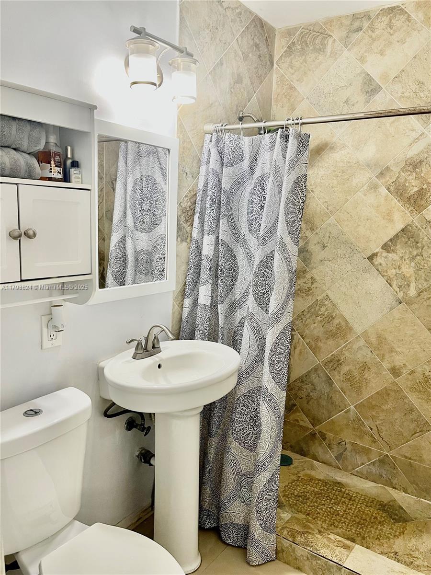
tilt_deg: -10.5
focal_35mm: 26
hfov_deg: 53.1
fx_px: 432
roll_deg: -2.4
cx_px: 216
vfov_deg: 67.3
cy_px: 288
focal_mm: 5.1
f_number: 1.6
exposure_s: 1/60
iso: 80
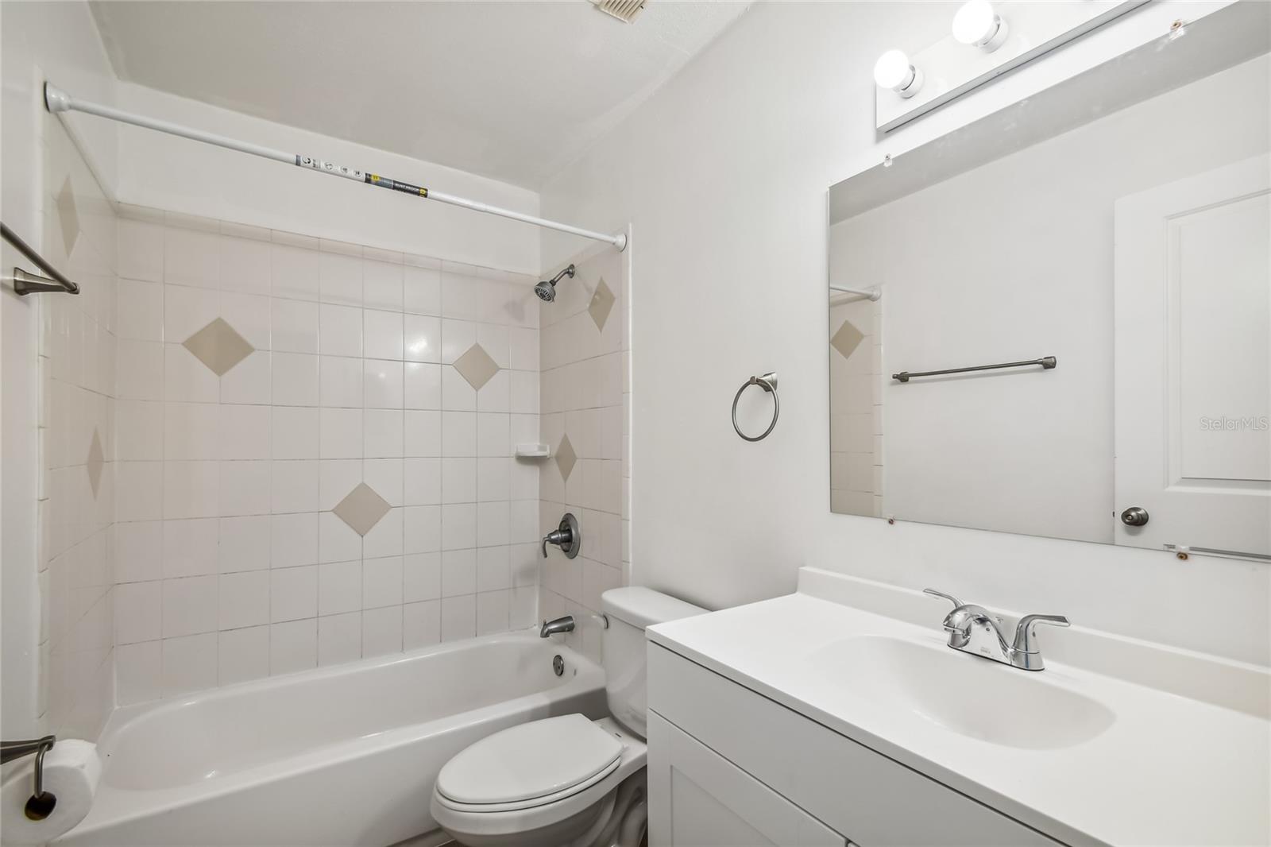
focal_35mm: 15
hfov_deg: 100.4
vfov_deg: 77.3
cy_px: 424
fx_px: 529
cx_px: 636
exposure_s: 1/8
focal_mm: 10
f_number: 7.1
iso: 100
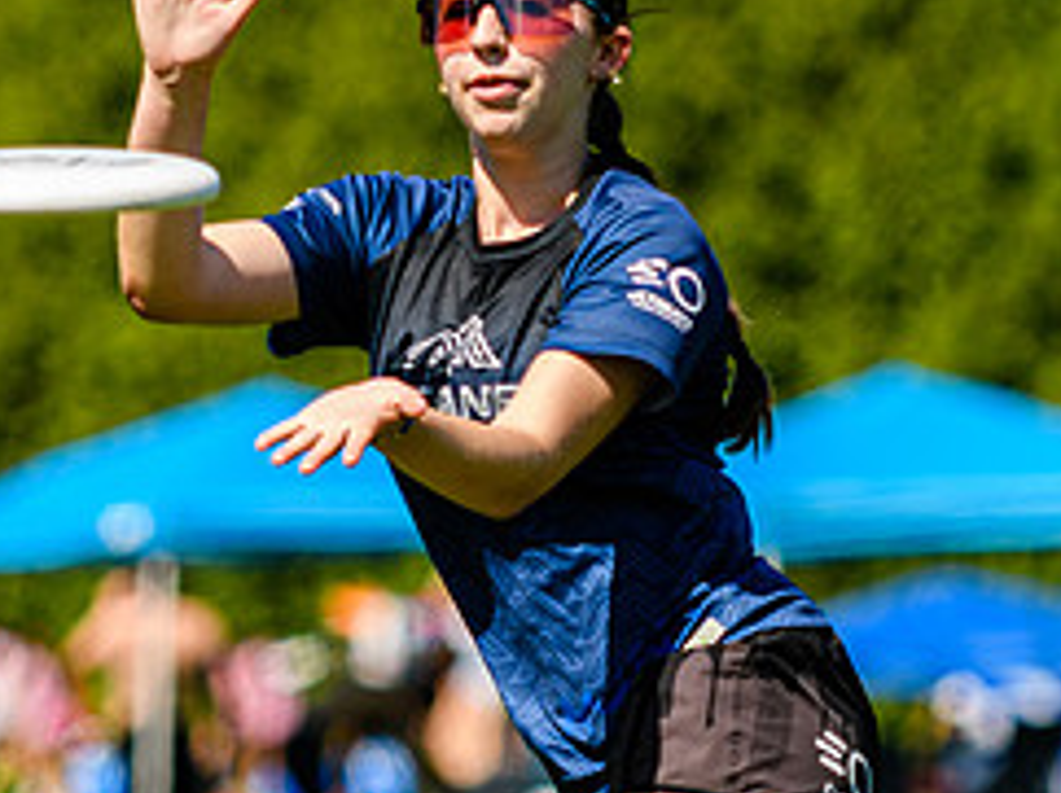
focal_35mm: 807
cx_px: 719
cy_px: 335
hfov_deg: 2.5
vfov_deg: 1.8
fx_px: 24710
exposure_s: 1/1250
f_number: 3.2
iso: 125
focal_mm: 170
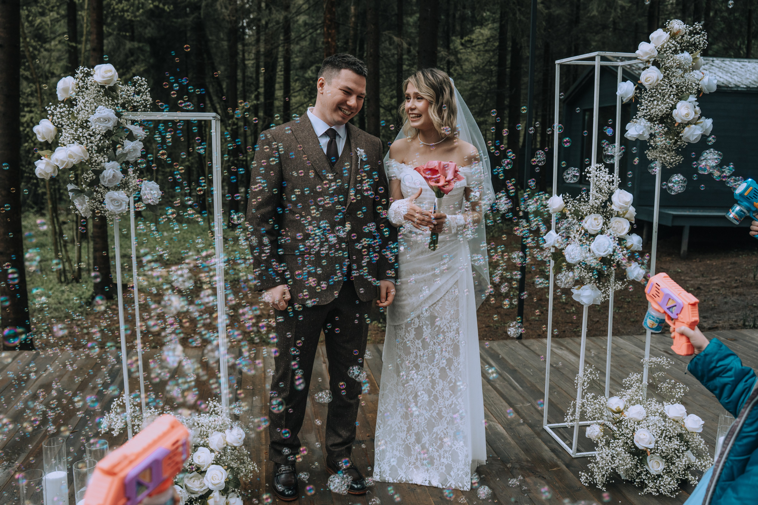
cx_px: 368
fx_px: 660
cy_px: 246
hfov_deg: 59.8
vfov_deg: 41.9
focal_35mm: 31
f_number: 3.5
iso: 400
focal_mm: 28
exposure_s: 1/250
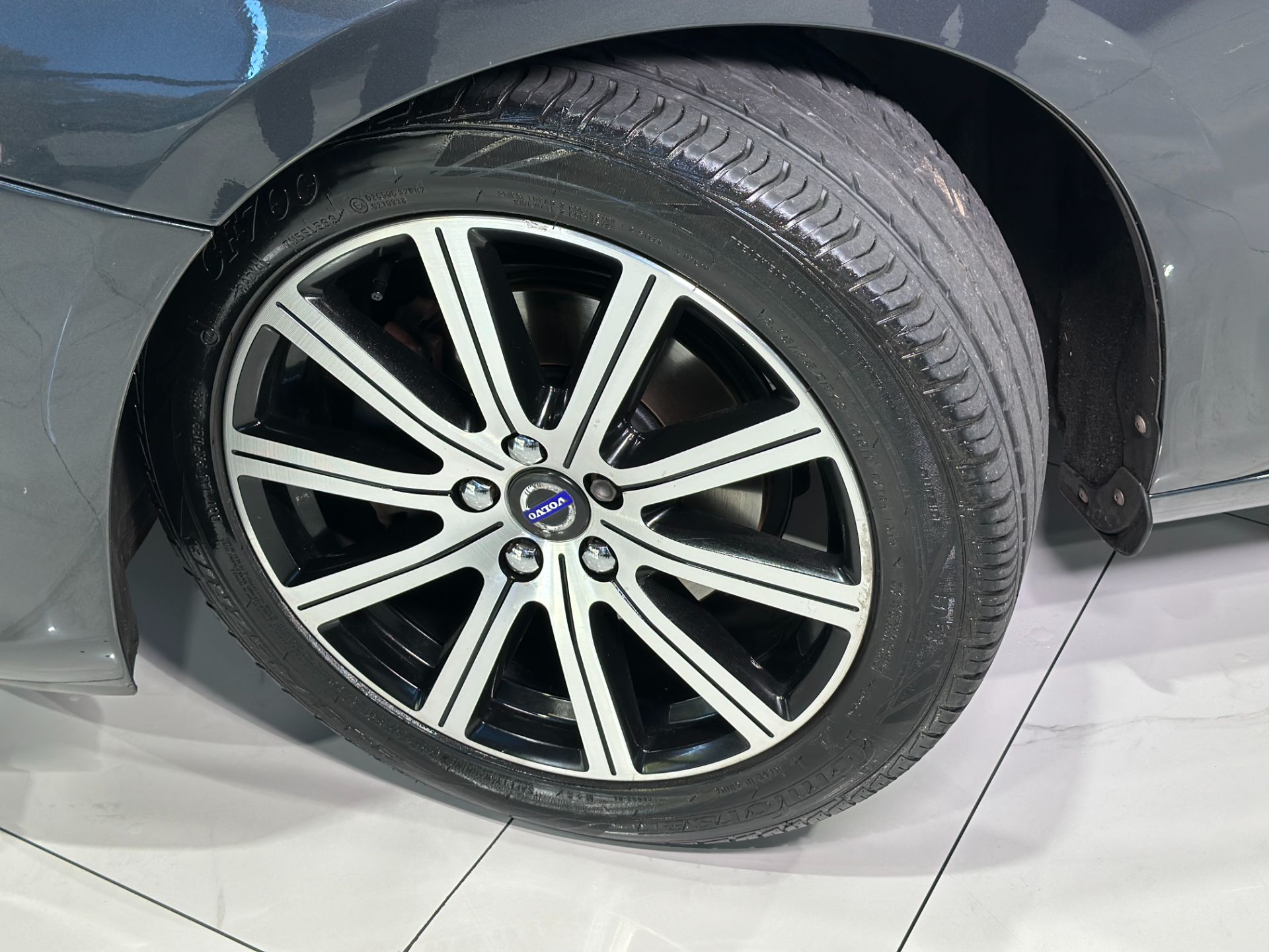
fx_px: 1760
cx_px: 634
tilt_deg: -36.4
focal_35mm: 48
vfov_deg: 30.3
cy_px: 476
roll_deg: +1.1
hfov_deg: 39.7
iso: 100
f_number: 1.78
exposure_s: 1/60
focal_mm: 6.86
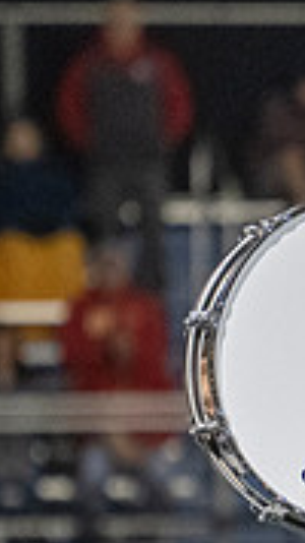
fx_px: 16075
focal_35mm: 1117
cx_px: 761
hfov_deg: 1.1
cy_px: 406
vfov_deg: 1.9
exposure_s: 1/500
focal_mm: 200
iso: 4000
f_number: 2.8
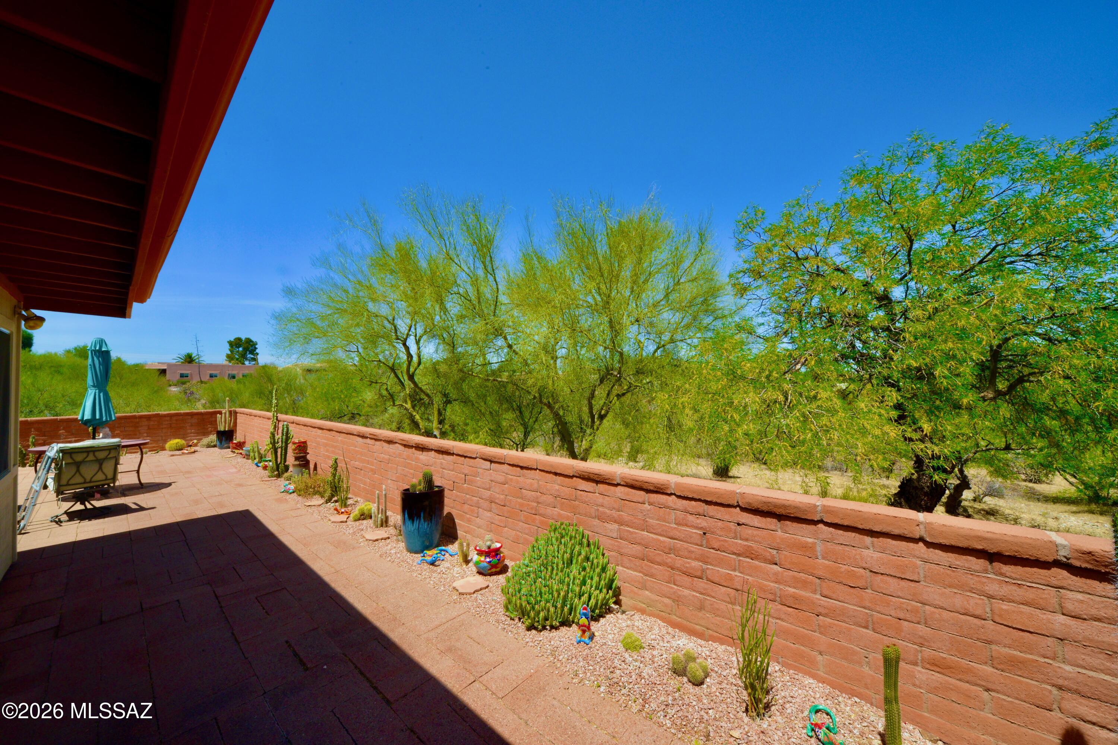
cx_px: 559
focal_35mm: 12
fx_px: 373
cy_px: 372
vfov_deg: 90.0
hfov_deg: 112.6
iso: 800
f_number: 22
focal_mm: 12
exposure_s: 1/200
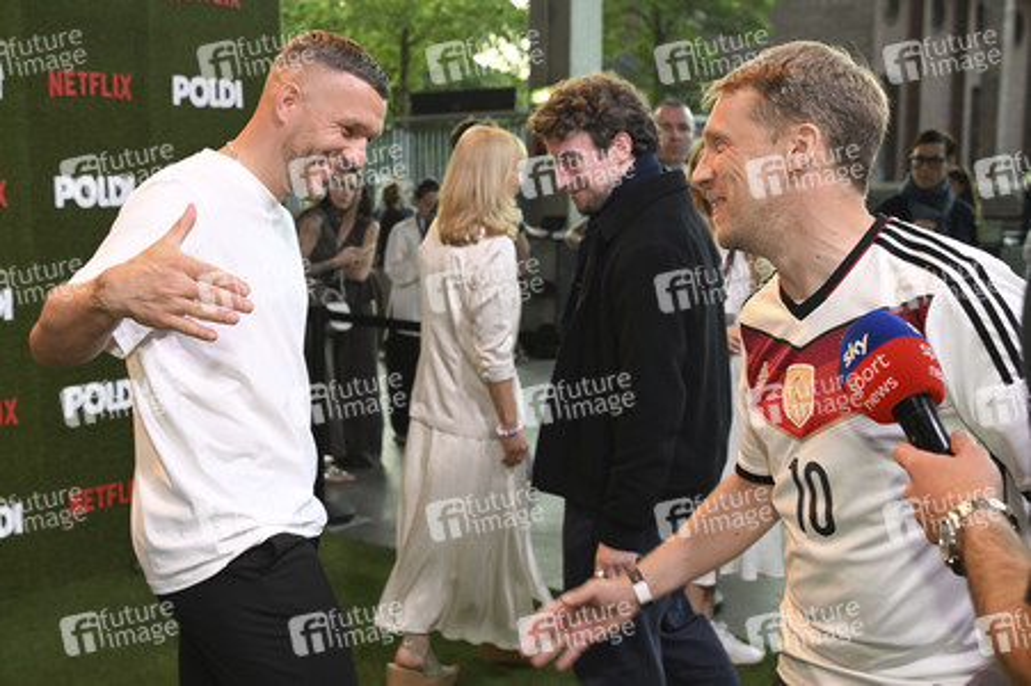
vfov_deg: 35.9
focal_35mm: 37
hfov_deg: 51.9
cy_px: 343
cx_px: 516
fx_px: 1059
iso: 1600
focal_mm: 37
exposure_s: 1/250
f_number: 4.5
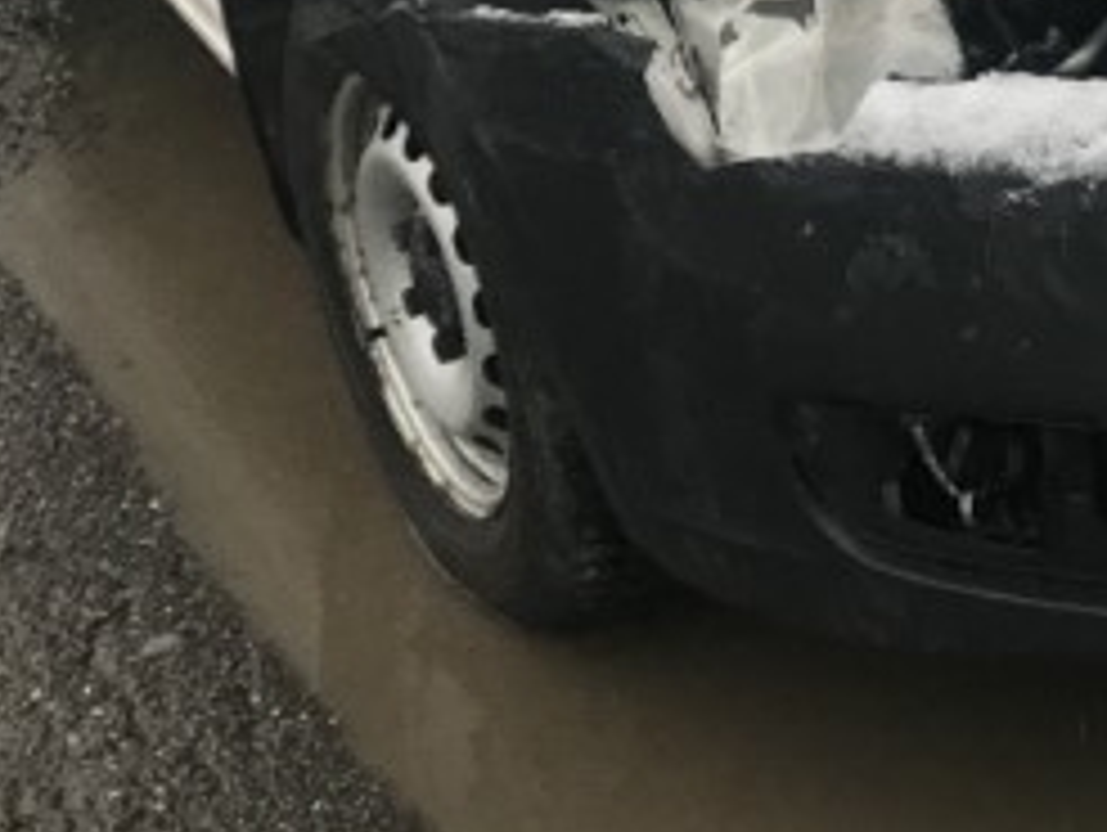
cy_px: -301
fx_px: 2913
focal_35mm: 91
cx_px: 972
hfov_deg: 21.1
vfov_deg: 15.4
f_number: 1.8
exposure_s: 1/33
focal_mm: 3.99
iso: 25
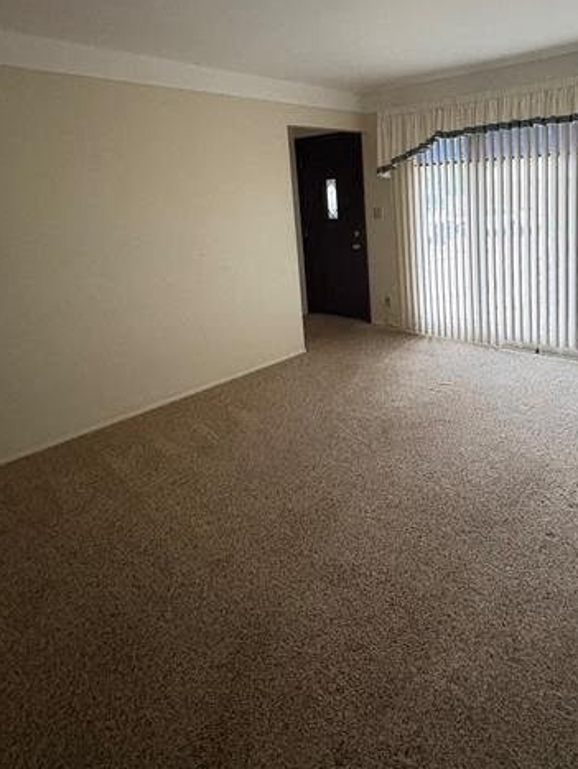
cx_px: 390
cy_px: 273
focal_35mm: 23
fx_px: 511
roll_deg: +2.5
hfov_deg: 57.5
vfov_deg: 72.2
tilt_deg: -8.8
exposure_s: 1/60
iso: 500
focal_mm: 2.22
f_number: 2.2
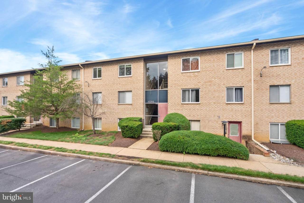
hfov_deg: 96.7
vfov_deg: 73.8
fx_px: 135
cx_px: 152
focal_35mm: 16
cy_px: 102
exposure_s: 1/160
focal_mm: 16
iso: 800
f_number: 8
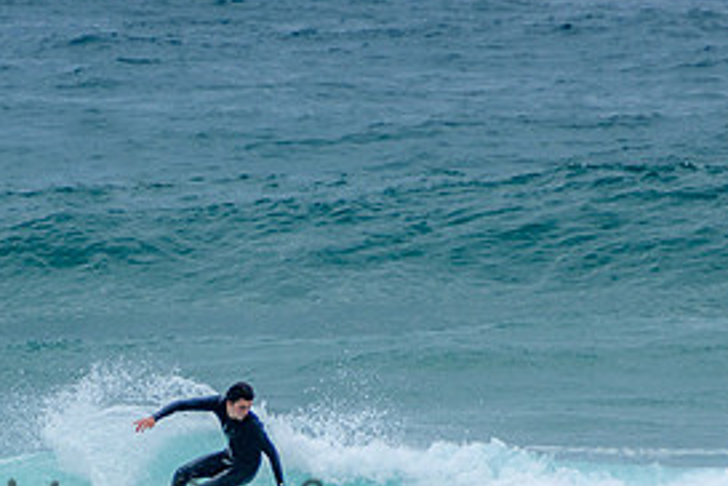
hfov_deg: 1.8
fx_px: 23638
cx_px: 79
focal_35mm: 1169
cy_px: 479
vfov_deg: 1.2
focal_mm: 400
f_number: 5.6
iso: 200
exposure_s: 1/2000
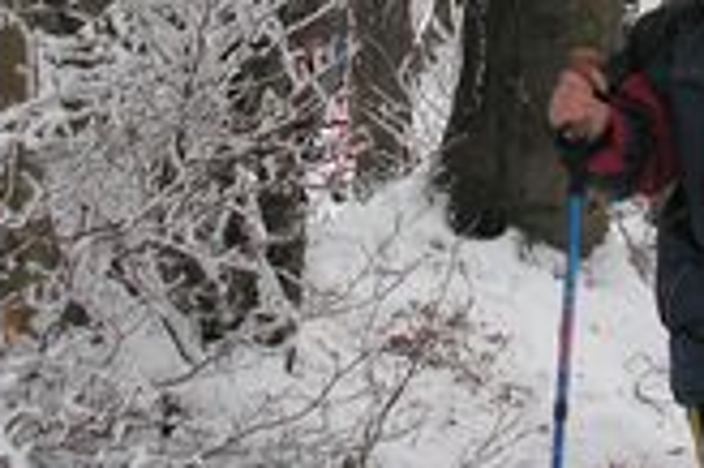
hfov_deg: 19.8
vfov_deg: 13.1
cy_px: 4
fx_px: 2012
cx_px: 386
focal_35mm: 103
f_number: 3.2
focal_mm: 6
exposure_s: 1/50
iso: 50
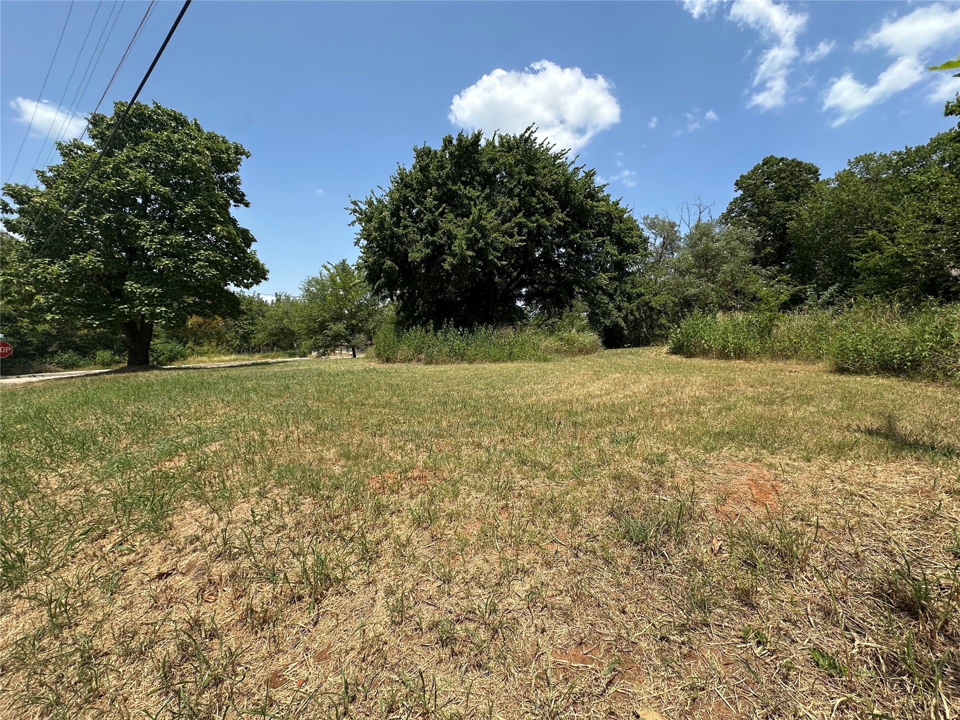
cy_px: 360
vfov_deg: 85.7
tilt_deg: -3.4
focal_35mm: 14
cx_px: 480
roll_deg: +0.1
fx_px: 388
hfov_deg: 102.1
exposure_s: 1/1531
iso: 40
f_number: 2.2
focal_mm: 2.22
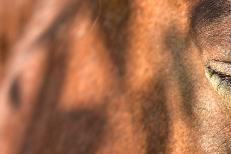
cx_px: 161
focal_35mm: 354
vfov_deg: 3.9
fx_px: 2274
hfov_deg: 5.8
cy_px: 72
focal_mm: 85
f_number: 3.2
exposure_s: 1/1250
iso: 200
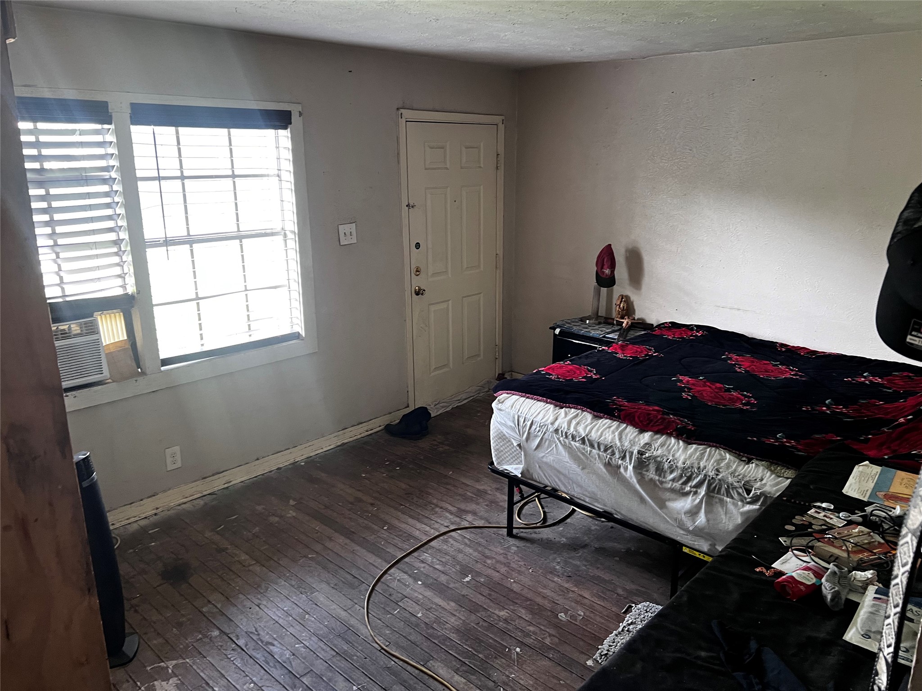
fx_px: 693
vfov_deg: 53.1
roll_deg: +0.4
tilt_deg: -15.0
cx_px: 461
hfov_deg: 67.3
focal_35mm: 26
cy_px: 346
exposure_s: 1/60
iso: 200
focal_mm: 5.7
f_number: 1.5
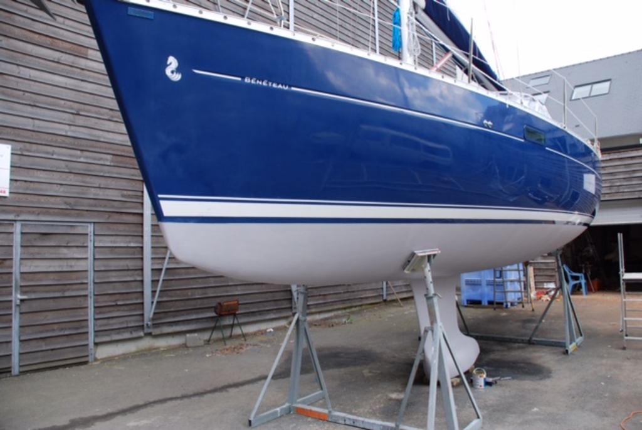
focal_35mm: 27
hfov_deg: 67.3
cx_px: 321
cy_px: 215
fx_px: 482
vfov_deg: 48.0
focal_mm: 18
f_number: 5
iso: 200
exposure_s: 1/100
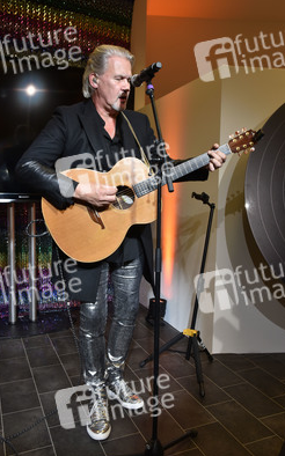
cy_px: 228
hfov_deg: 40.6
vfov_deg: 61.3
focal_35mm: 31
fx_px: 386
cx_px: 148
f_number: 6.3
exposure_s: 1/125
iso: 800
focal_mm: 30
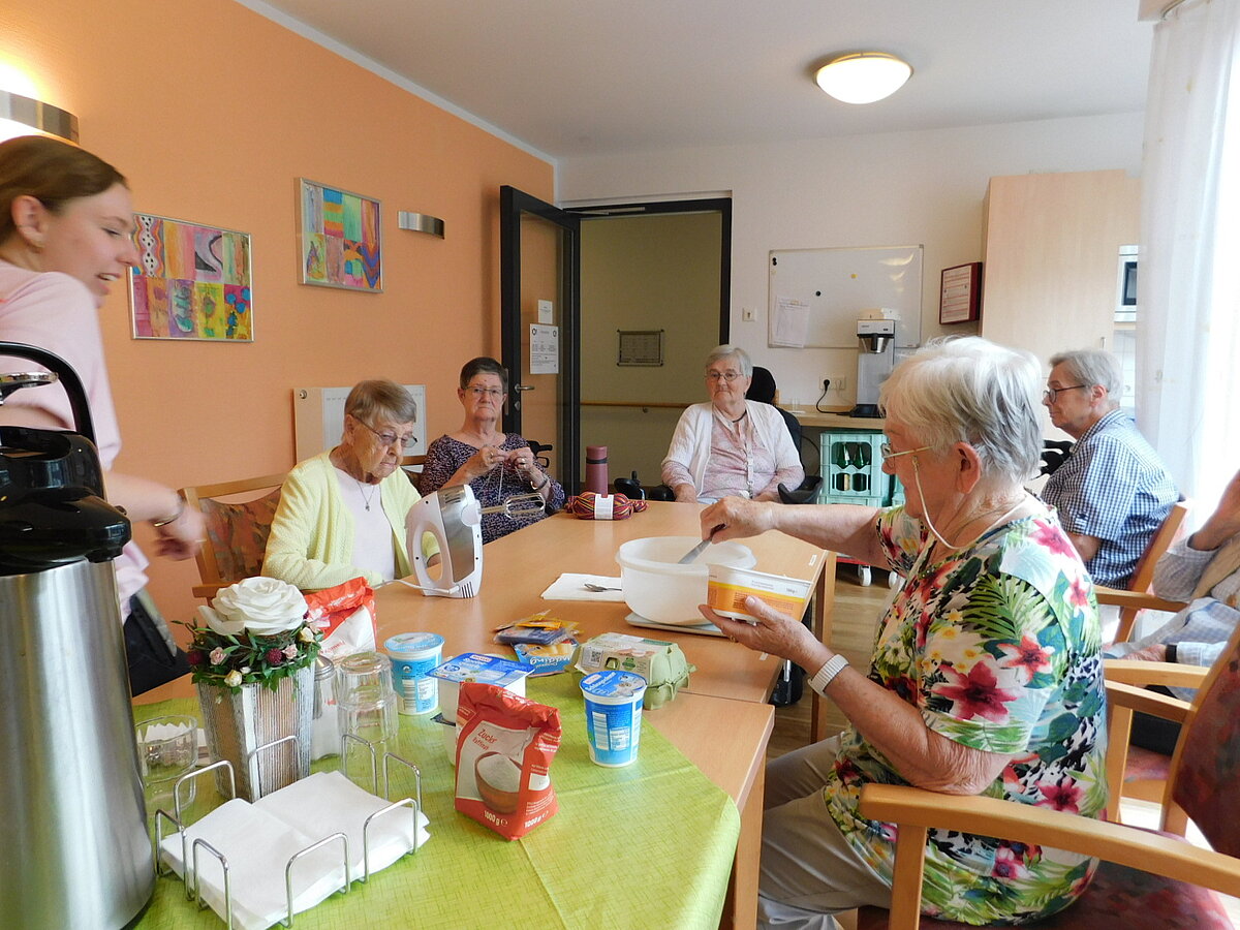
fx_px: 824
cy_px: 465
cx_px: 620
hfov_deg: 73.9
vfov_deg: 58.9
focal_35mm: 23
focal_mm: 4
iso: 125
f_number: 3
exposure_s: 1/40
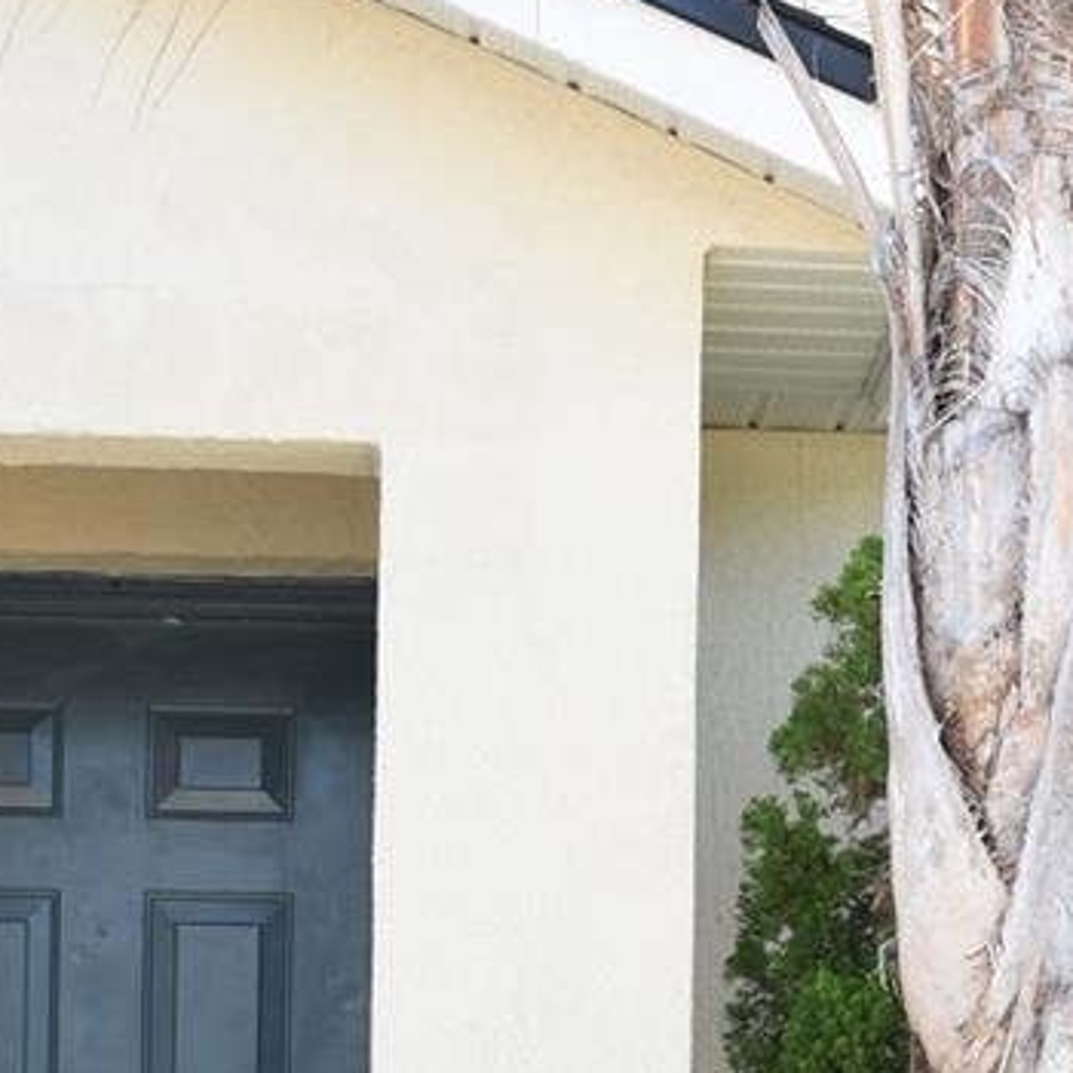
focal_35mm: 128
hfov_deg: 13.4
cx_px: 1082
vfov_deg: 13.4
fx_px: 4489
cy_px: 1104
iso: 100
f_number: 5.6
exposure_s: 1/125
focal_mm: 22
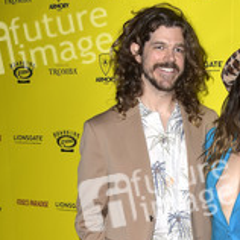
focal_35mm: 82
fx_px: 643
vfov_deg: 20.1
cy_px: 272
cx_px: 201
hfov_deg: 20.8
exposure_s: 1/250
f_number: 6.3
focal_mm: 38
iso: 250
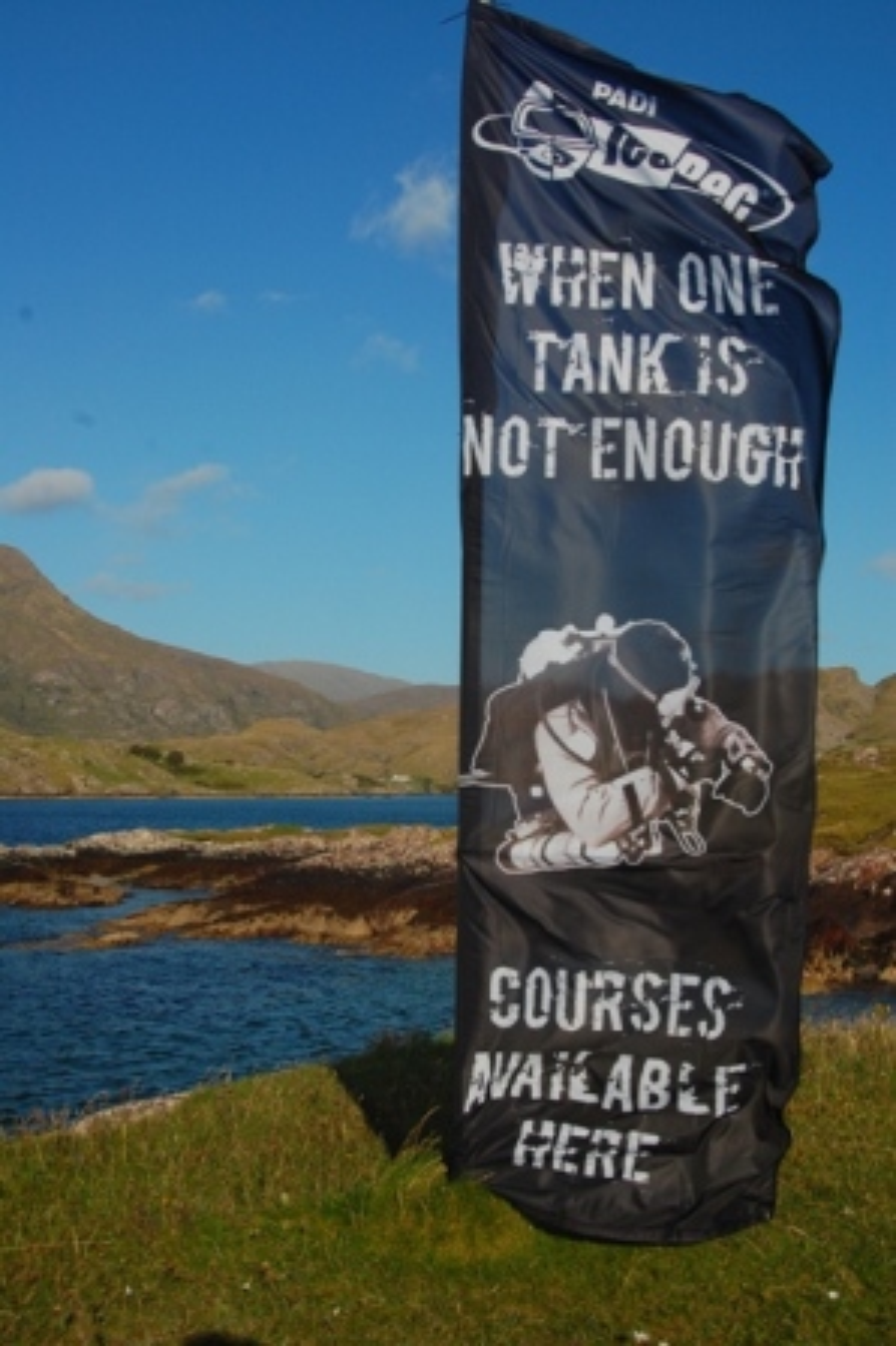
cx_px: 448
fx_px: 1795
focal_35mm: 48
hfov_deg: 28.0
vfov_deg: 41.1
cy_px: 673
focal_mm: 32
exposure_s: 1/500
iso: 200
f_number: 11
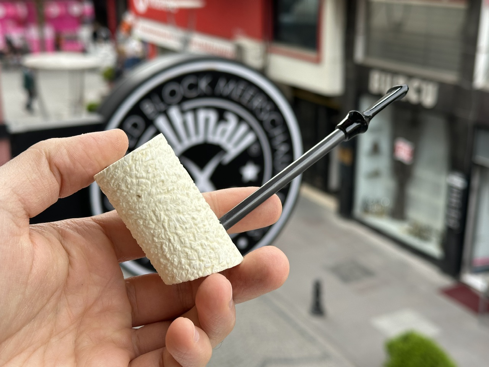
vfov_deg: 30.3
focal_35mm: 48
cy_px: 184
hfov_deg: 39.7
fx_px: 678
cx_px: 244
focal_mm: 6.86
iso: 64
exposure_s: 1/911
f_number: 1.78
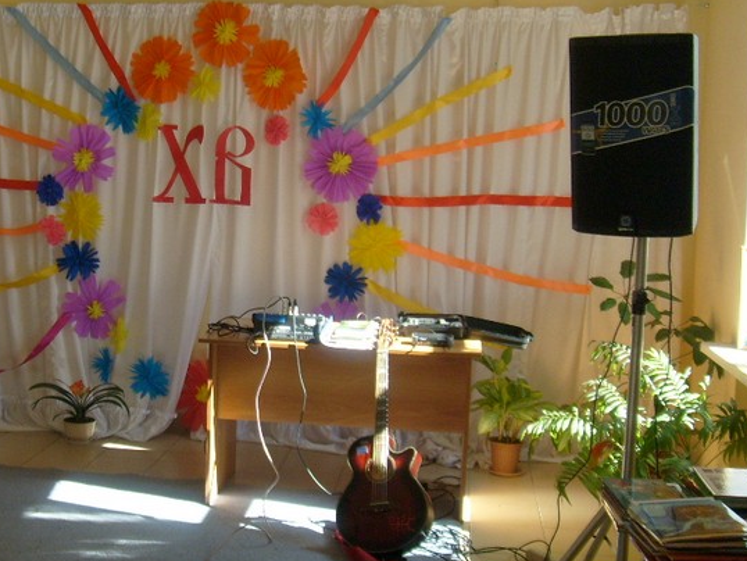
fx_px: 1123
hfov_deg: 36.3
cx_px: 232
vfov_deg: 28.0
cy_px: 257
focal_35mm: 52
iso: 80
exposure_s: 1/125
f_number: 2.8
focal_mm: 5.8
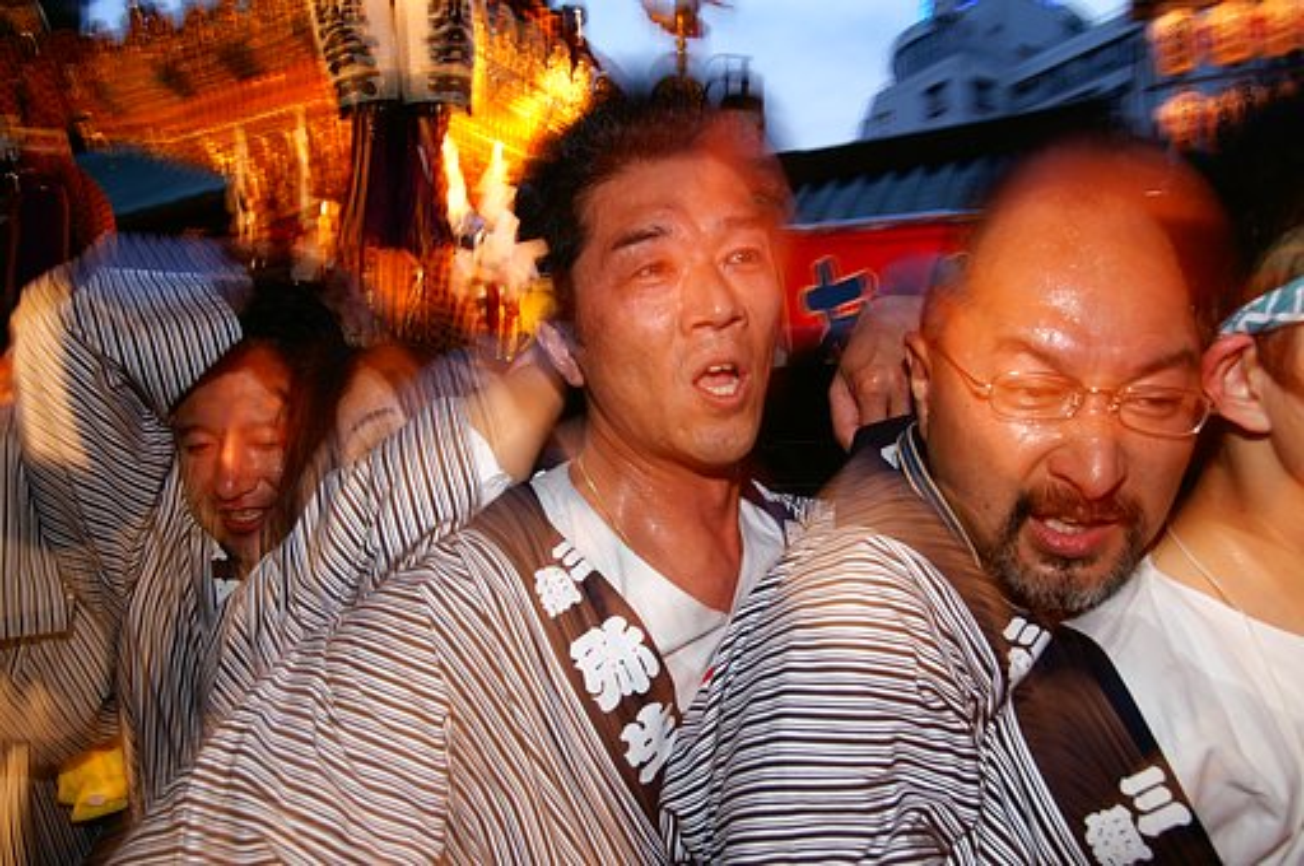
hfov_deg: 70.5
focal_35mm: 26
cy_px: 433
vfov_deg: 50.3
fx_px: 922
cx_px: 652
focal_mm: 17
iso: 200
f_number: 6.3
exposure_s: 1/5
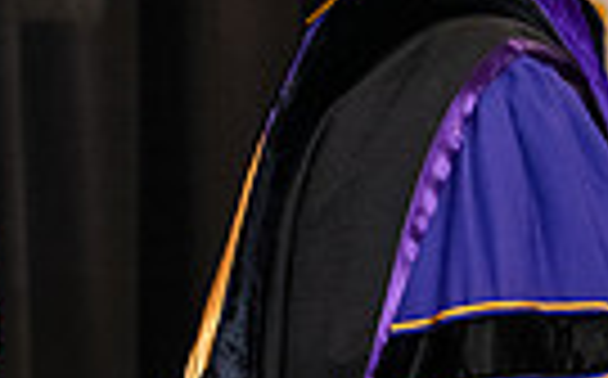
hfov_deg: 6.4
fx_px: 5428
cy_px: 160
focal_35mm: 328
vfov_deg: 4.0
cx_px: 662
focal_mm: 75
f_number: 5
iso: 2500
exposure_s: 1/200
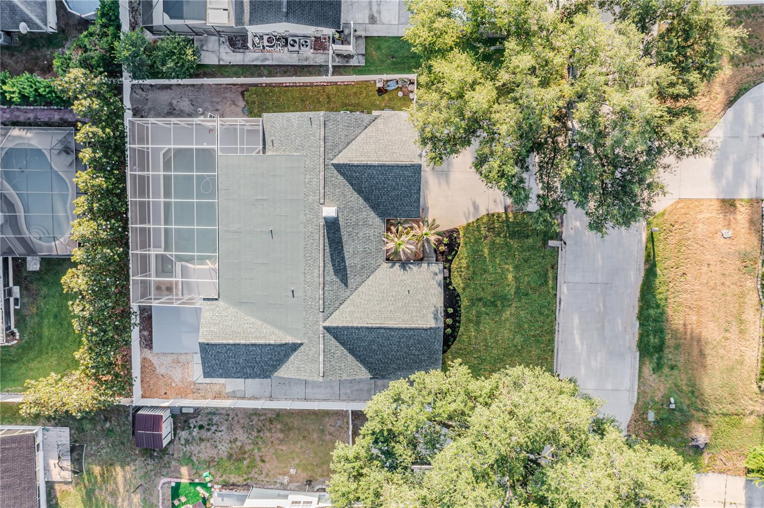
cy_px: 254
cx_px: 382
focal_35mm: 28
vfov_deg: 46.4
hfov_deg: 65.5
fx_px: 594
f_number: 5.6
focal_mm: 10.26
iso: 100
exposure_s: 1/50
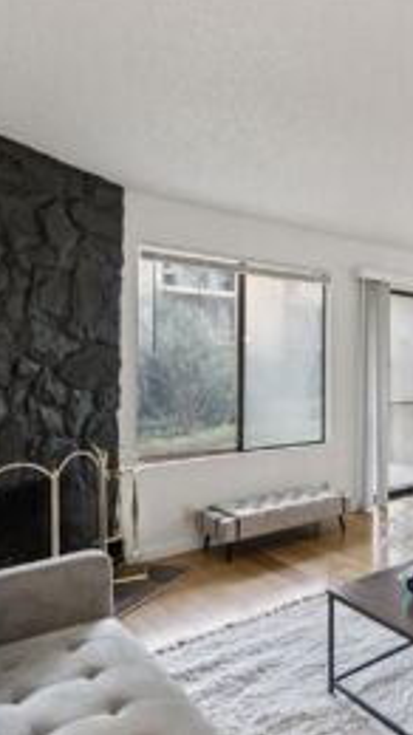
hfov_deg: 34.3
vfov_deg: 66.1
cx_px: 461
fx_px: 565
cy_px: 360
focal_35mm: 29
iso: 250
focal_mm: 12
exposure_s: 1/4
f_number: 9
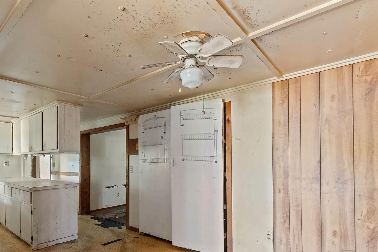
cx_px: 146
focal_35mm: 21
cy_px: 161
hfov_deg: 80.0
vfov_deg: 58.5
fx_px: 220
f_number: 9.5
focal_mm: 10
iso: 500
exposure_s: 2
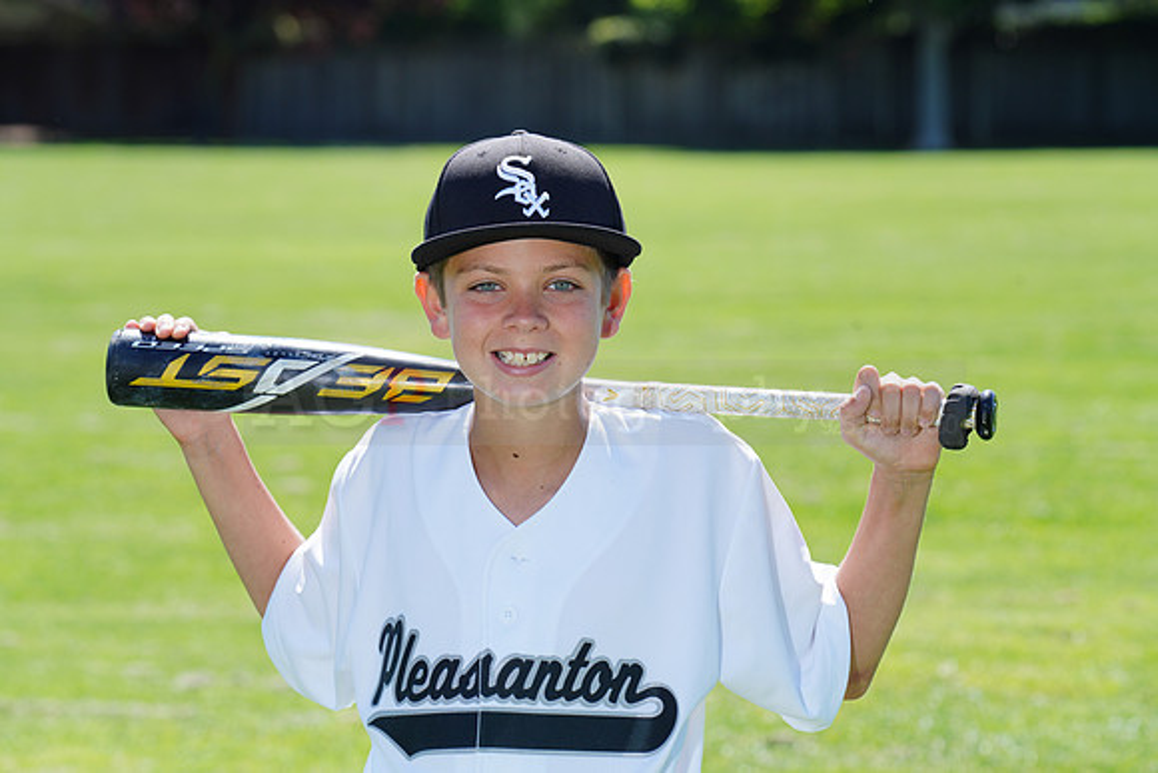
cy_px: 386
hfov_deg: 11.2
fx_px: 5920
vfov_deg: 7.5
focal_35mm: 184
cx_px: 579
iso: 200
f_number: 9
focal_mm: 184
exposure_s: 1/250
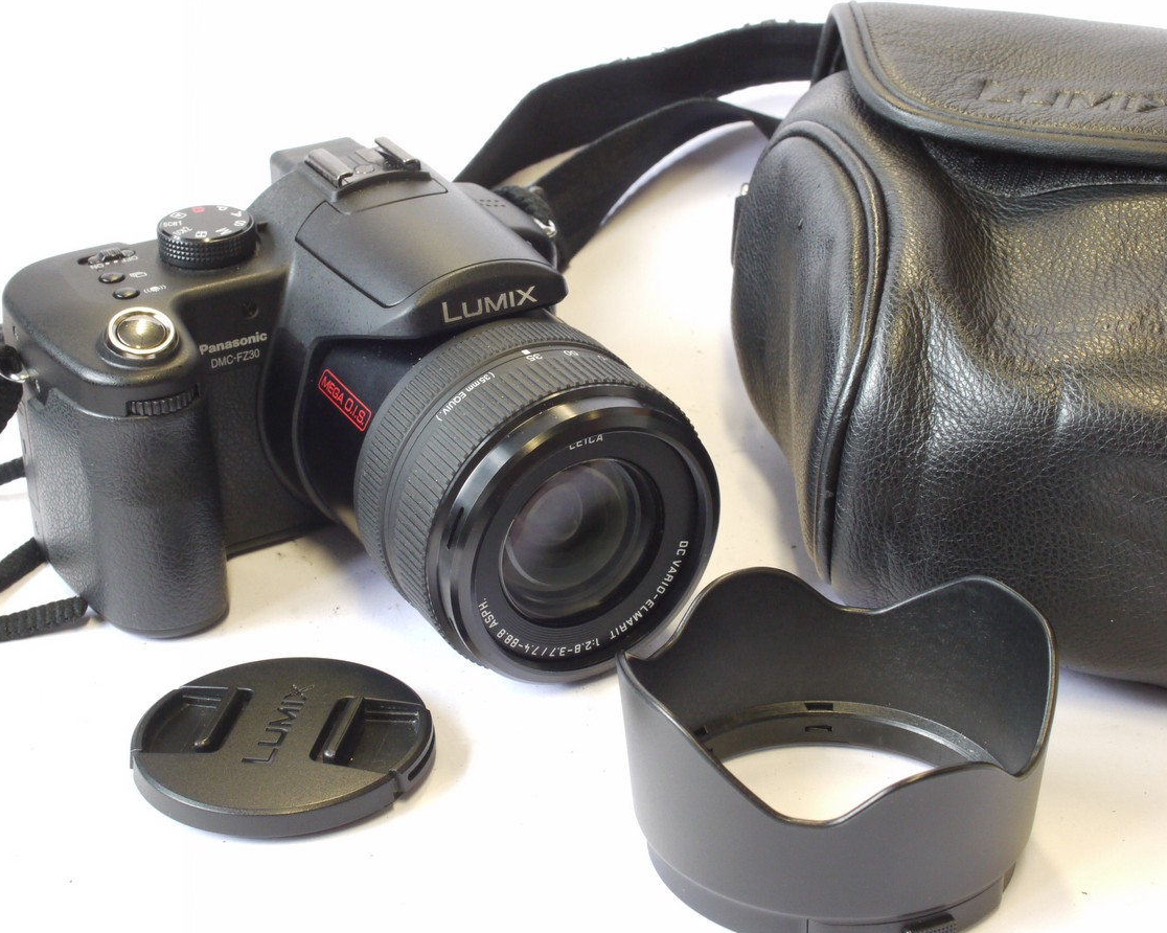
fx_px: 2175
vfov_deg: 24.2
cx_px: 548
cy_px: 469
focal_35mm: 63
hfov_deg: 30.0
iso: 800
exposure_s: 1/20
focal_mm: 30
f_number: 10
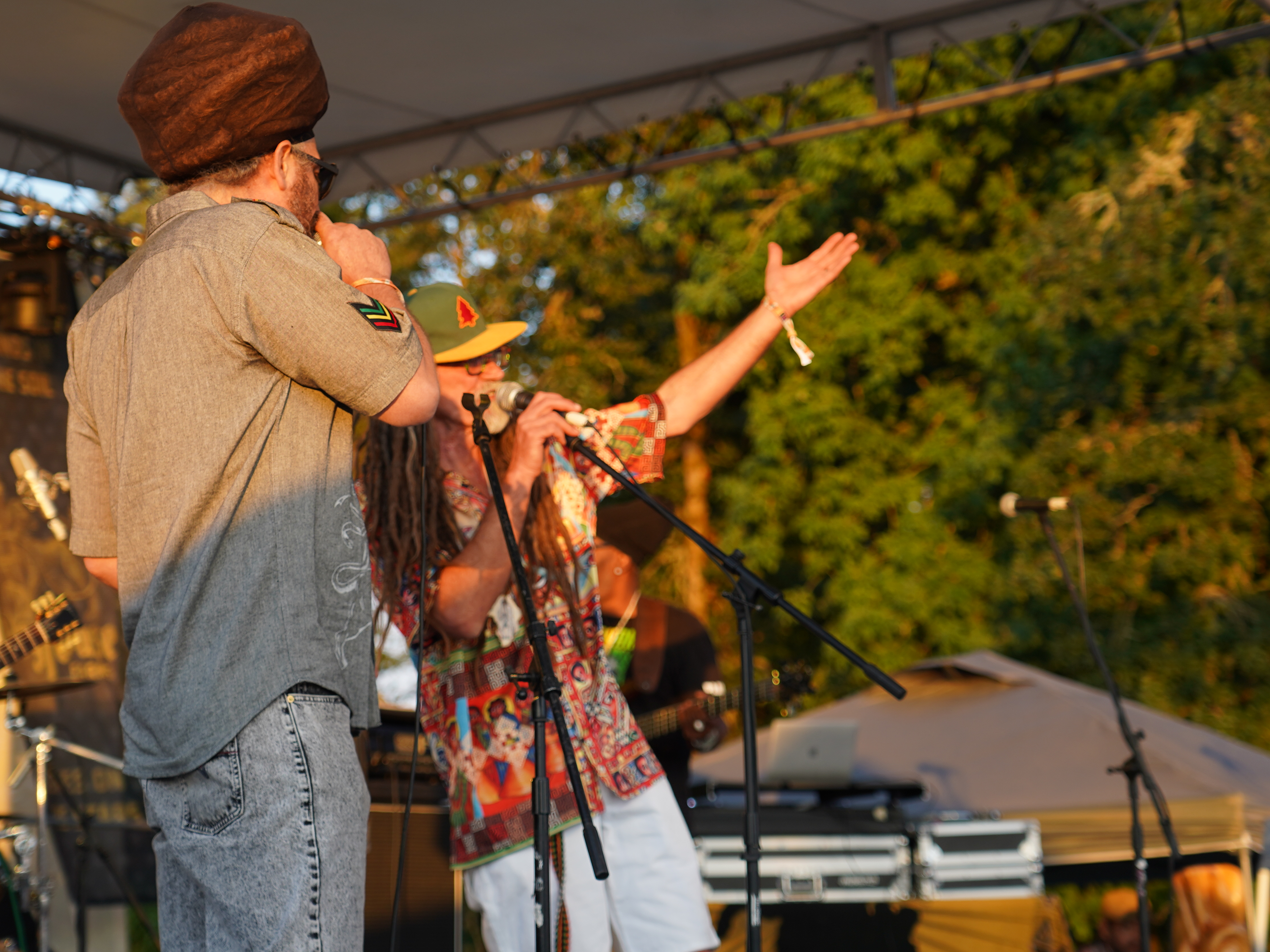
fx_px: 3265
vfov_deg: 16.6
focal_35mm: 89
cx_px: 552
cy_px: 449
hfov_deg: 22.0
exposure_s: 1/160
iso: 200
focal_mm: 69
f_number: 4
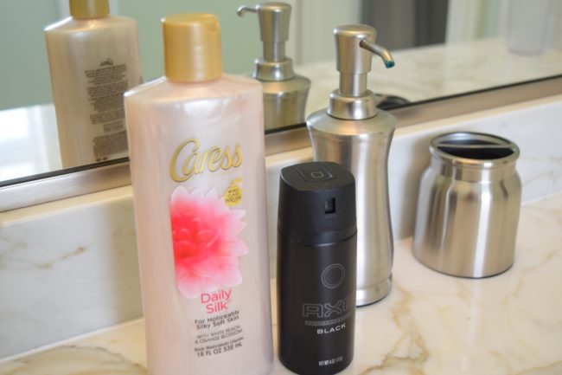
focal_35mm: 45
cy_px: 188
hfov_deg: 43.6
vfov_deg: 29.8
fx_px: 702
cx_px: 281
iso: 1100
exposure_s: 1/125
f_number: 4.2
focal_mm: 30
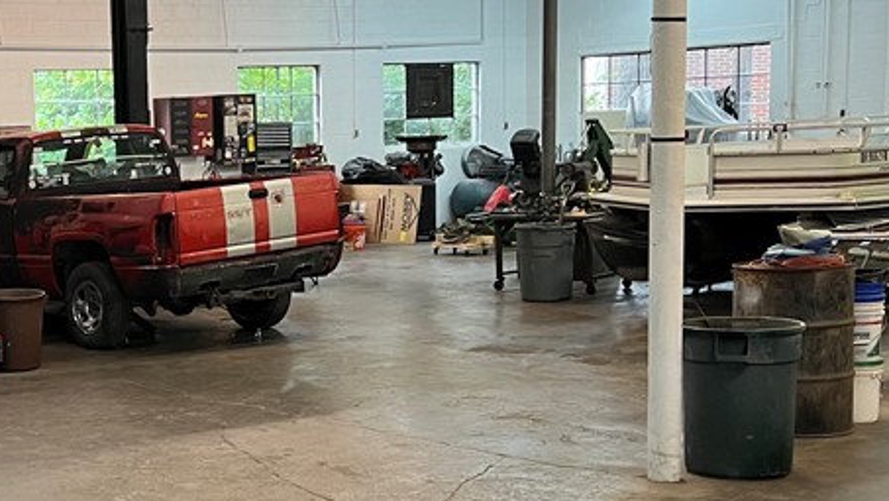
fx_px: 1509
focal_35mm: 64
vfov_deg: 18.8
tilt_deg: -8.6
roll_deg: +1.8
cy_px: 330
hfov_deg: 31.5
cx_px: 114
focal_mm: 5.7
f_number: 1.5
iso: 125
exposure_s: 1/60
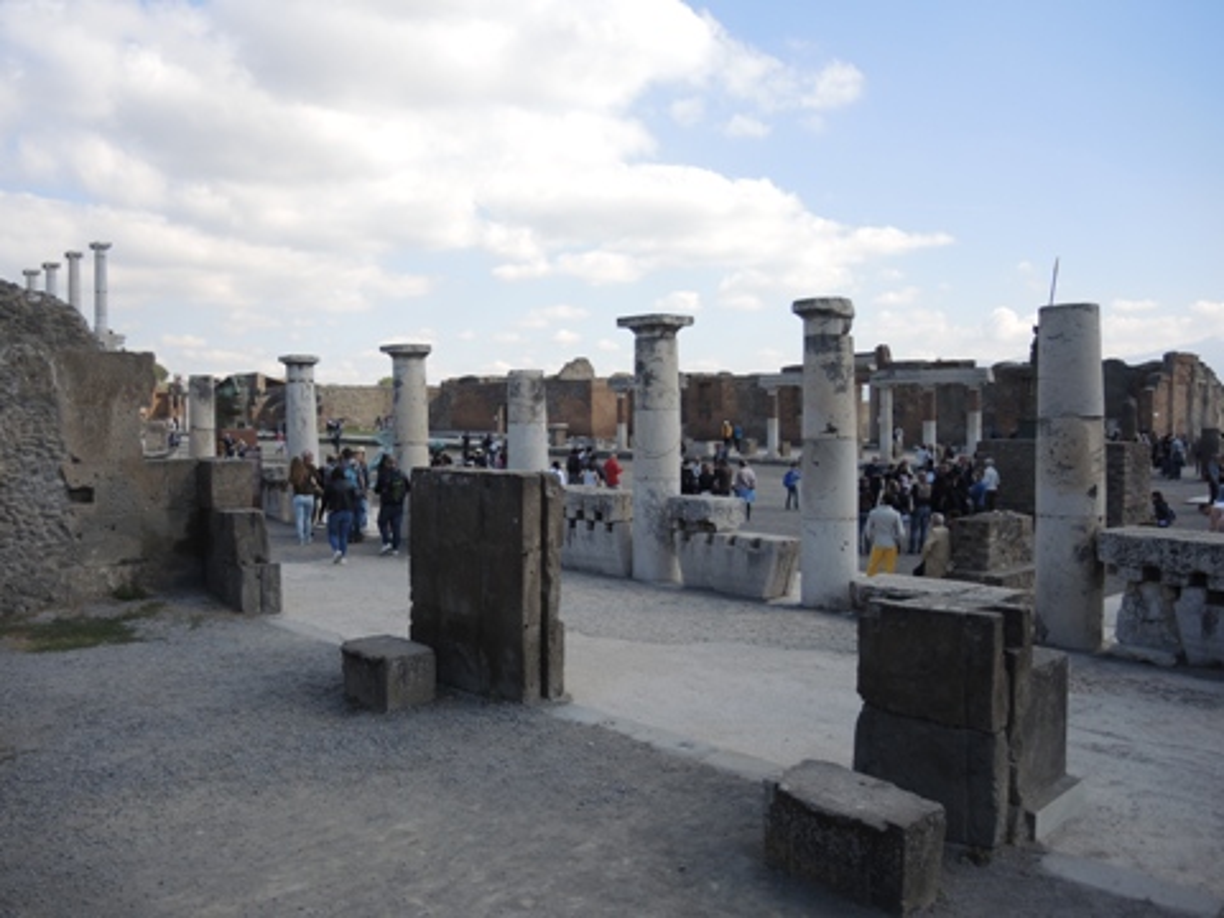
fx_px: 990
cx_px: 612
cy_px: 459
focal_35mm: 28
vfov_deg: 49.7
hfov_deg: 63.4
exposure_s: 1/1600
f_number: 2
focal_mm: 6
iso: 80
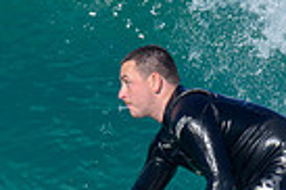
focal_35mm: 4437
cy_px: 255
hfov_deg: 0.5
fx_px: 35207
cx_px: -167
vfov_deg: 0.3
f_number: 6.3
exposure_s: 1/2000
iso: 320
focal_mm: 800
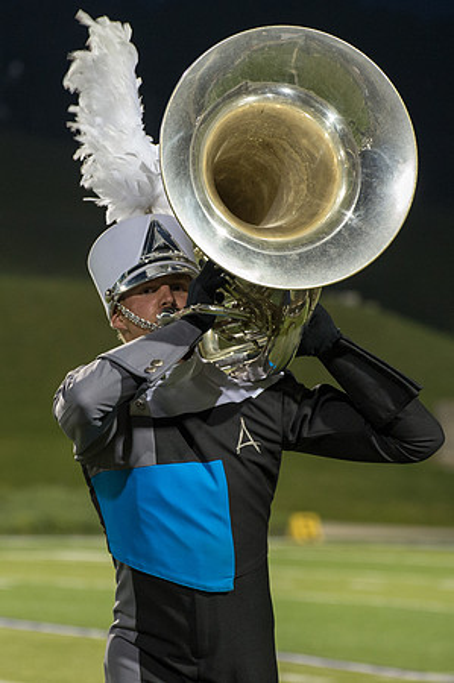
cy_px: 323
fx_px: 4250
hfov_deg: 6.1
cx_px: 183
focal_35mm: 224
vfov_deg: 9.2
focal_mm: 140
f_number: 4.8
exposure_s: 1/160
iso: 2800
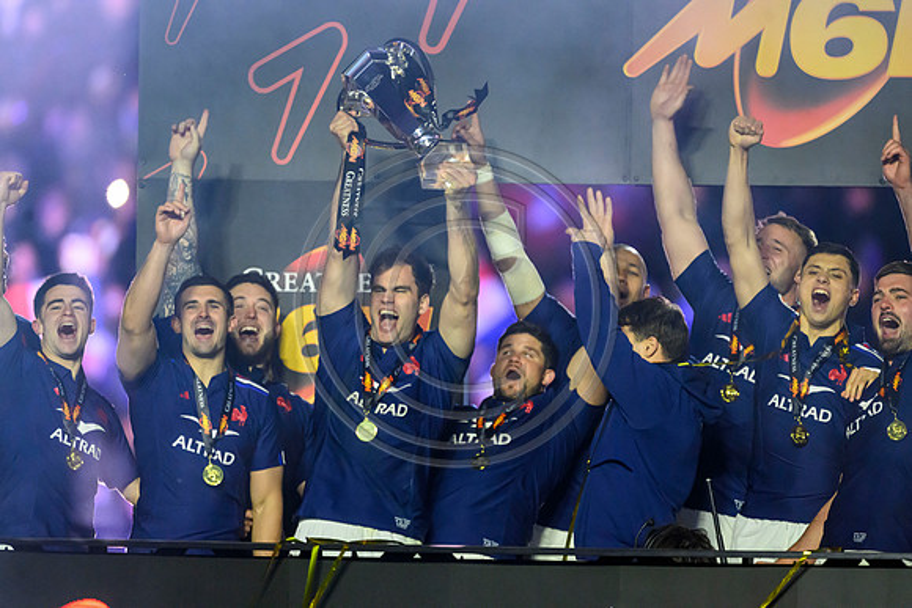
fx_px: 14189
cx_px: 456
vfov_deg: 2.5
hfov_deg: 3.7
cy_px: 304
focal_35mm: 560
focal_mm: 560
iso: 10000
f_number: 4
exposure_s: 1/640
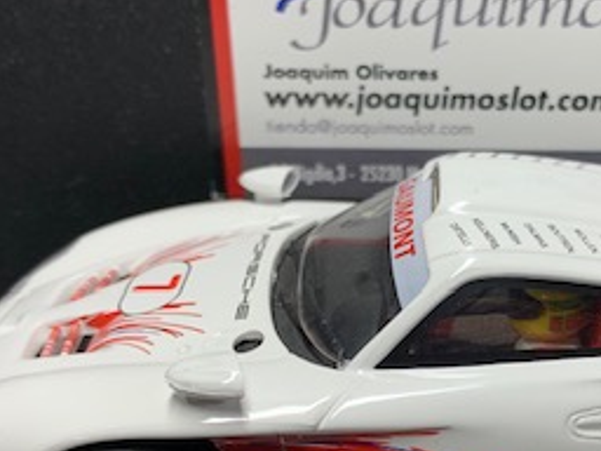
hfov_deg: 29.3
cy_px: 291
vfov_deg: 22.5
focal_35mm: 65
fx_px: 1129
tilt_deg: -25.0
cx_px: 465
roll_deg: +0.6
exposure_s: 1/50
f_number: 1.8
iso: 64
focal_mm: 4.25
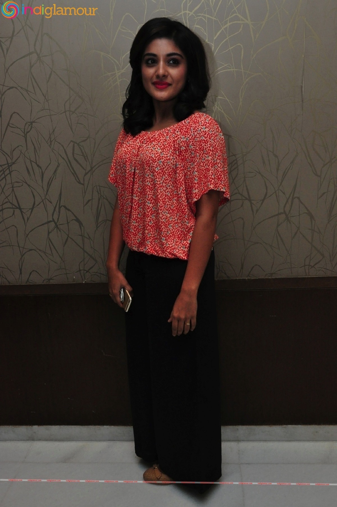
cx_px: 168
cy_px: 254
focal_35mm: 33
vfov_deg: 57.3
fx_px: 464
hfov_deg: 39.9
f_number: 8
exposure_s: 1/125
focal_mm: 22
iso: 1250
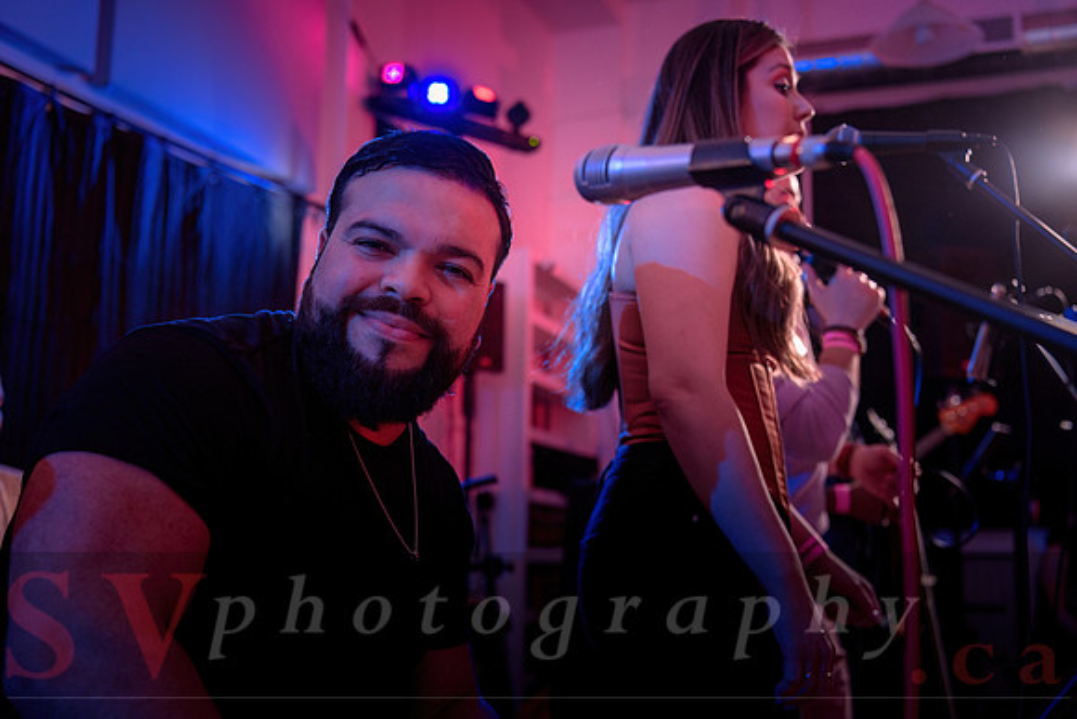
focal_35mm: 44
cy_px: 360
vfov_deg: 30.5
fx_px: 1317
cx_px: 538
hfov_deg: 44.5
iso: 400
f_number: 3.5
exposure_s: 1/60
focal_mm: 44
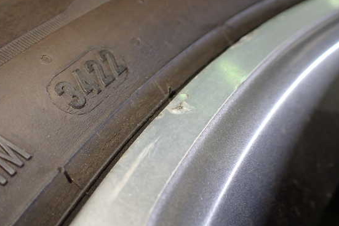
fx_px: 320
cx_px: 176
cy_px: 110
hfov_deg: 55.8
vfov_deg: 38.9
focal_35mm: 34
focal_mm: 5.4
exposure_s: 1/125
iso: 640
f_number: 2.3
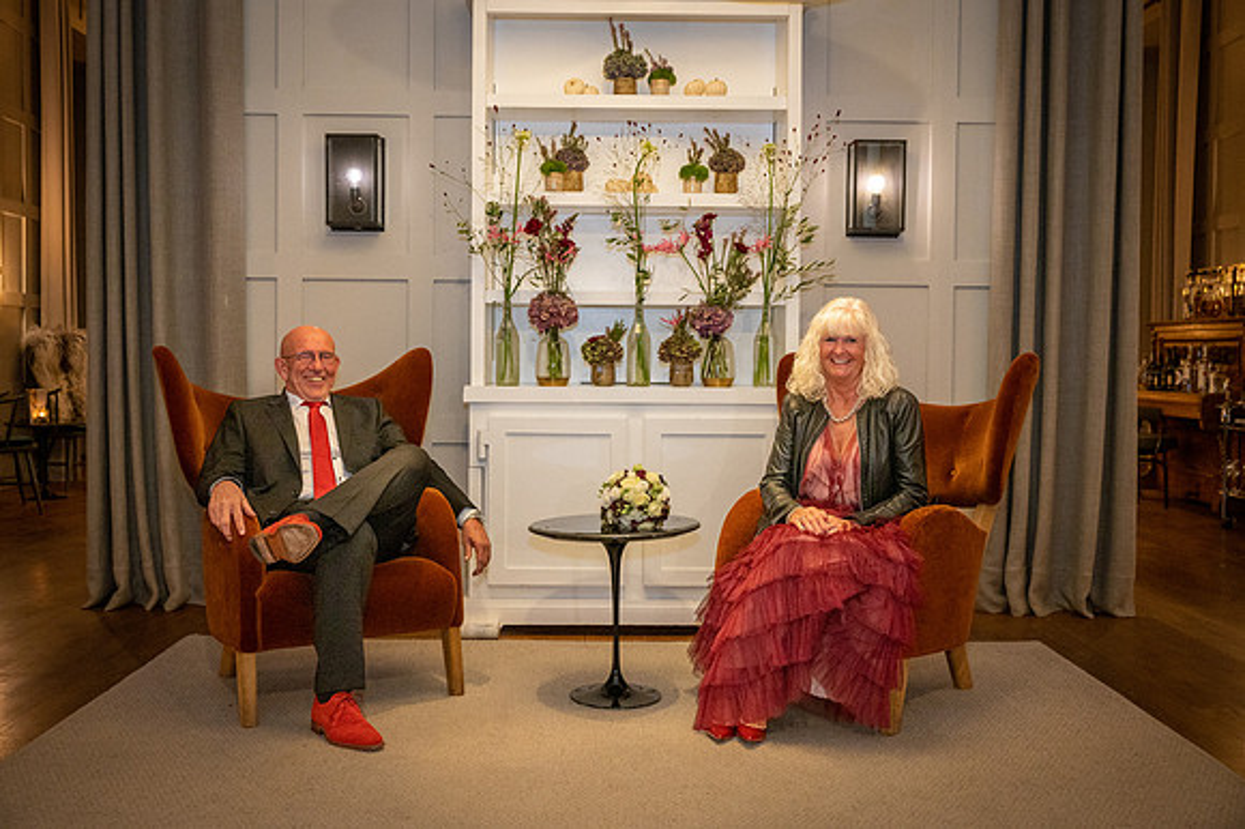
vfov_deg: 36.8
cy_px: 414
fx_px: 1244
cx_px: 622
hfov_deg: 53.2
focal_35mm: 36
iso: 3600
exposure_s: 1/60
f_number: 4
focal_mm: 36
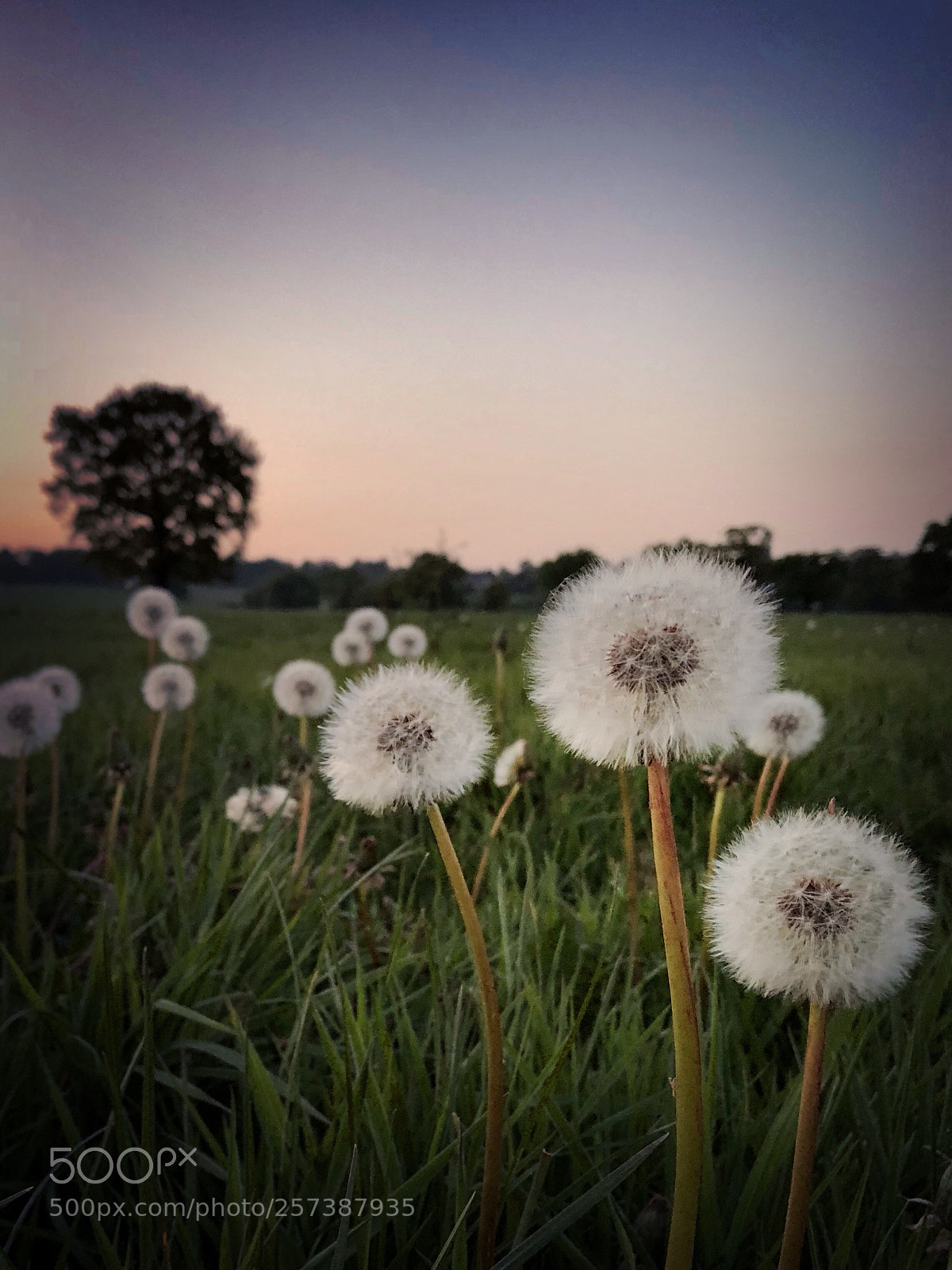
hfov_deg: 49.7
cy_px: 635
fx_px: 1027
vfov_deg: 63.4
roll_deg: +0.7
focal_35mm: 28
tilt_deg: -4.2
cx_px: 476
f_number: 1.8
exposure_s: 1/30
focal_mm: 4
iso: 40
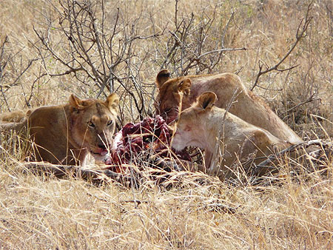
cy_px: 125
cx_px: 166
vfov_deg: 3.0
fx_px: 4851
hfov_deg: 3.9
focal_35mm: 504
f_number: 4.2
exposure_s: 1/250
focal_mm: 82.8
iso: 100
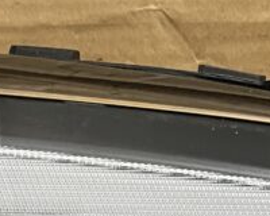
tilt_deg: -46.0
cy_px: 494
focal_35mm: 130
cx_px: 262
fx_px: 1039
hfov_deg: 14.6
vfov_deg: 10.5
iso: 500
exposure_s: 1/50
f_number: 1.6
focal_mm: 5.1
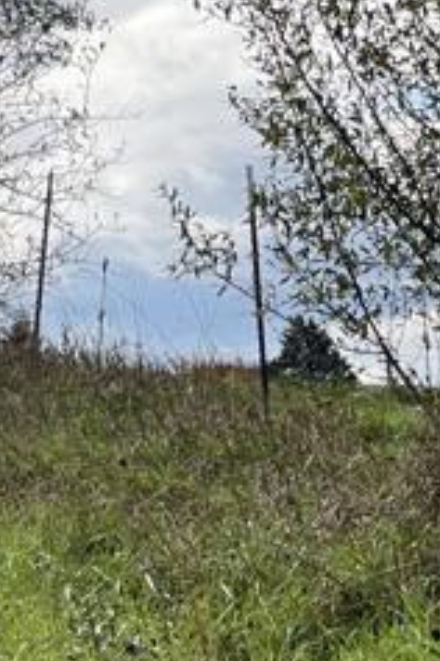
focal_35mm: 287
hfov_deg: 4.8
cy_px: 413
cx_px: -206
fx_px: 5261
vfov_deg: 7.2
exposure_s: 1/867
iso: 20
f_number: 2.2
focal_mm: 7.5
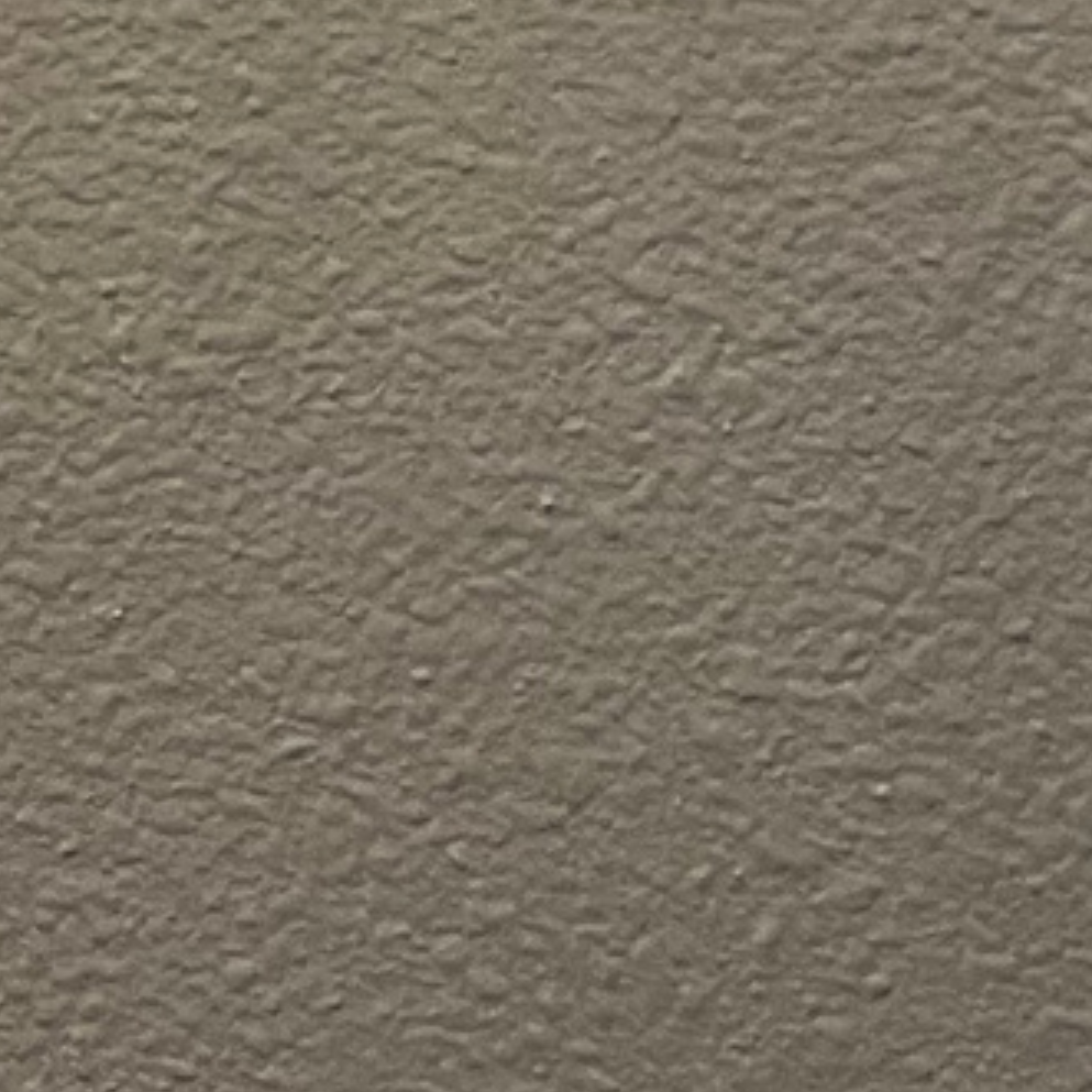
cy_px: -1287
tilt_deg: -1.0
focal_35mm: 142
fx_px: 5068
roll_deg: -0.1
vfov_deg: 10.9
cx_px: -366
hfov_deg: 11.9
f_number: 1.6
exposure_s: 1/60
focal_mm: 5.1
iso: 125
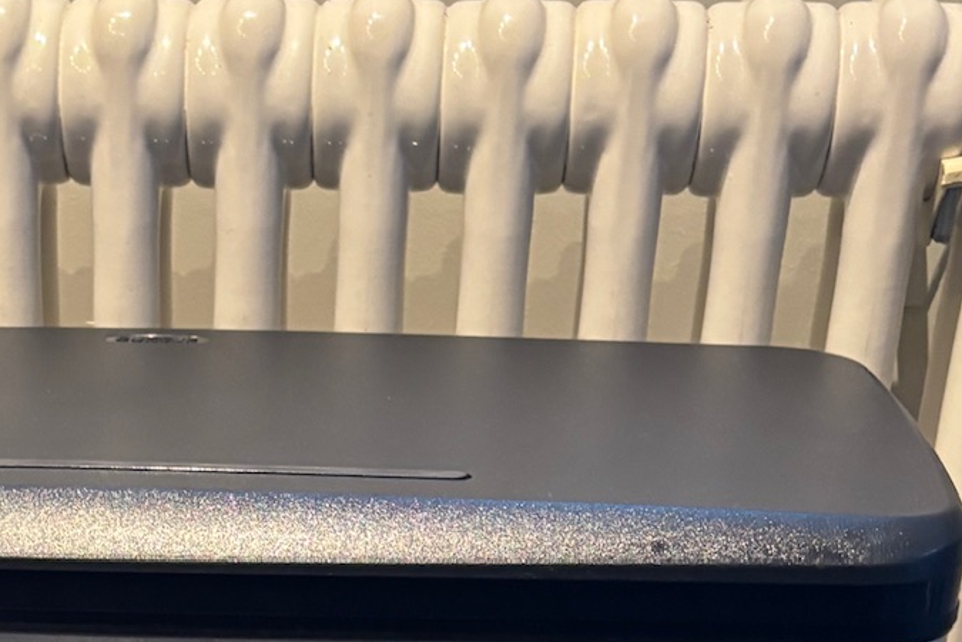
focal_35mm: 82
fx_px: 2191
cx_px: 154
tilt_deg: -31.5
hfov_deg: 24.3
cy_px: 1241
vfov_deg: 14.2
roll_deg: -0.2
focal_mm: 5.96
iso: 400
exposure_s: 1/50
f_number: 1.6
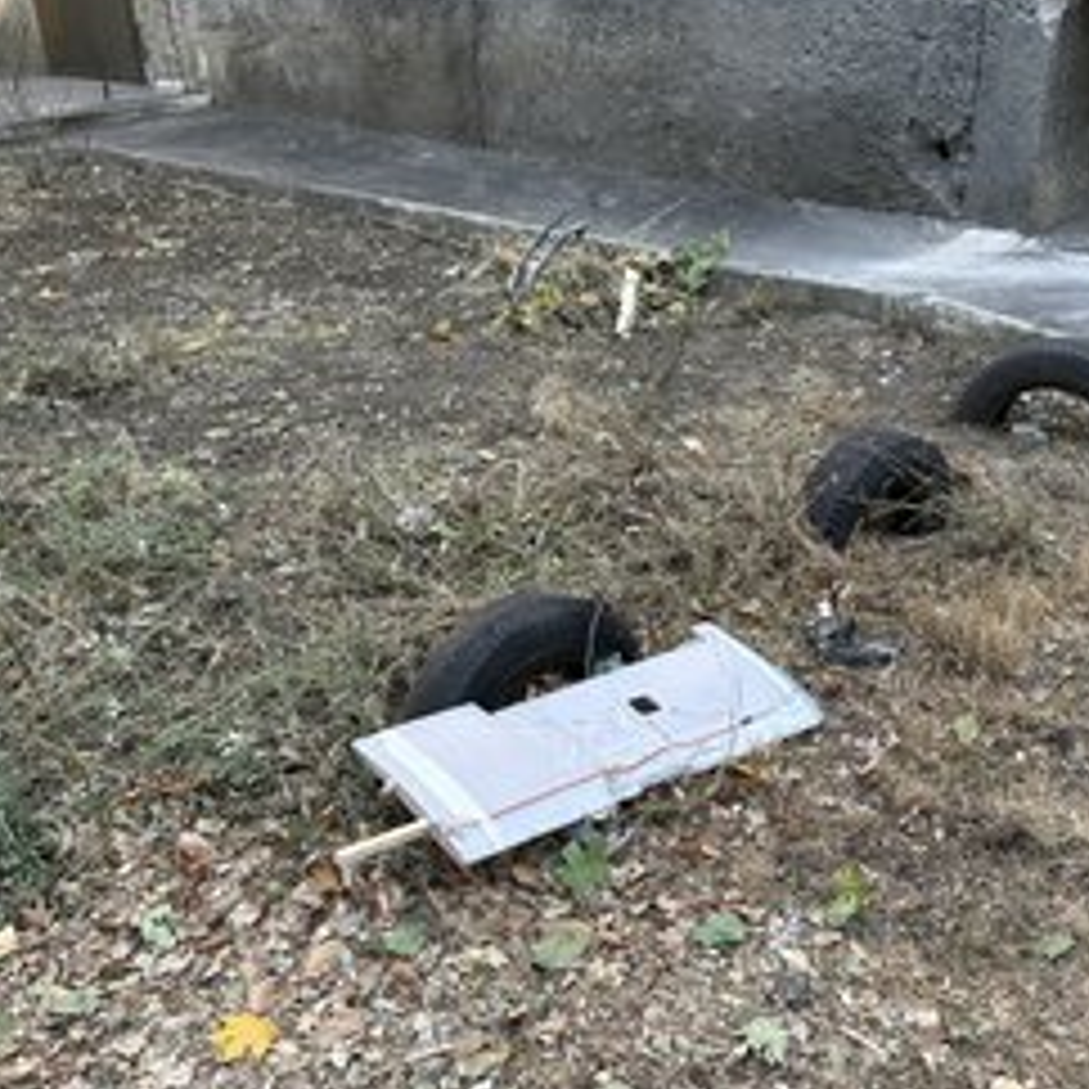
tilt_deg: -29.3
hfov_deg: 47.1
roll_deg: +1.5
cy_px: 621
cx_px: 608
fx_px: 1246
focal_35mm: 35
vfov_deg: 47.1
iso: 80
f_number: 1.78
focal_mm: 6.86
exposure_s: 1/251
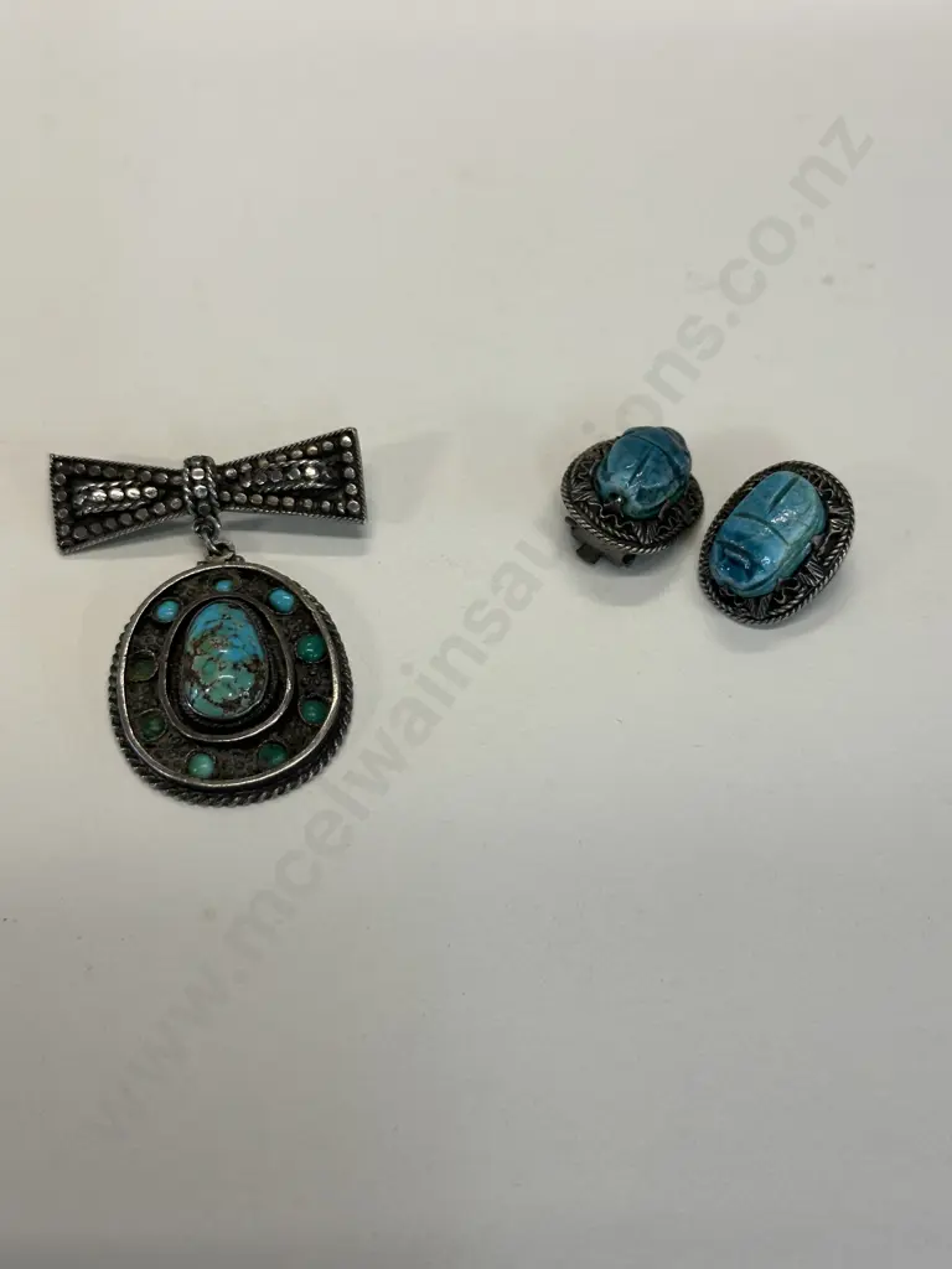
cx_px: 476
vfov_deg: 39.7
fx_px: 1760
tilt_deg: -57.3
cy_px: 634
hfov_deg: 30.3
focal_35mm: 48
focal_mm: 6.86
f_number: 1.78
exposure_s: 1/50
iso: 50
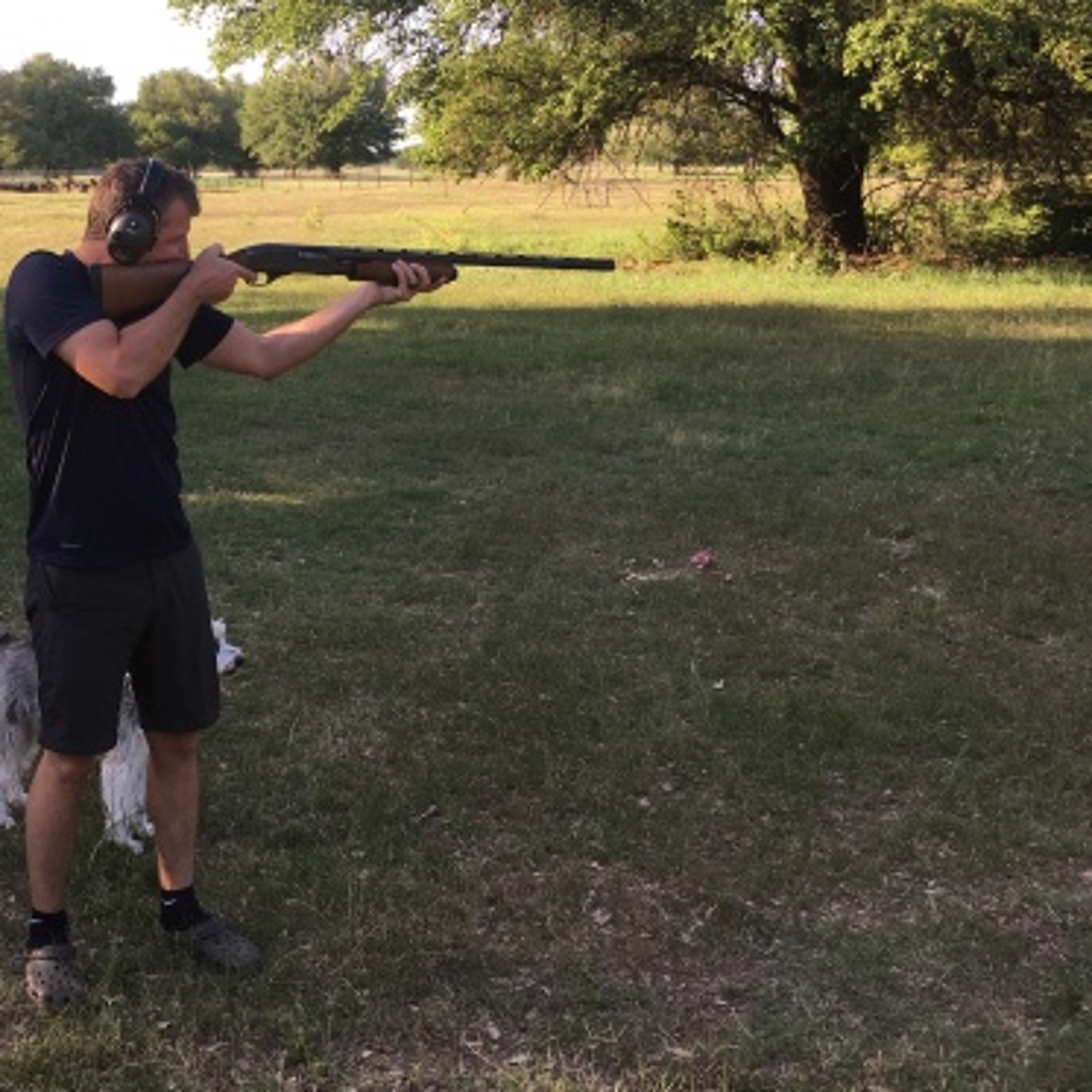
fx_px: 1570
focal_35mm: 44
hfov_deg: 36.5
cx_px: 158
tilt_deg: -7.4
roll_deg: +1.8
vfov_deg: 38.0
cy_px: 392
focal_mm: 4.15
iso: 25
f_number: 2.2
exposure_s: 1/255
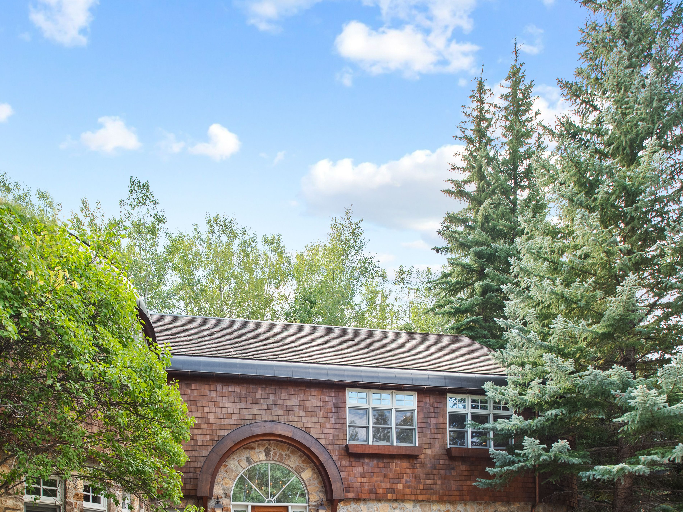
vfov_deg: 51.6
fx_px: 513
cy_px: 358
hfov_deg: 66.4
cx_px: 262
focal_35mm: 26
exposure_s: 1/60
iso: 320
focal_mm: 17
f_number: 7.1
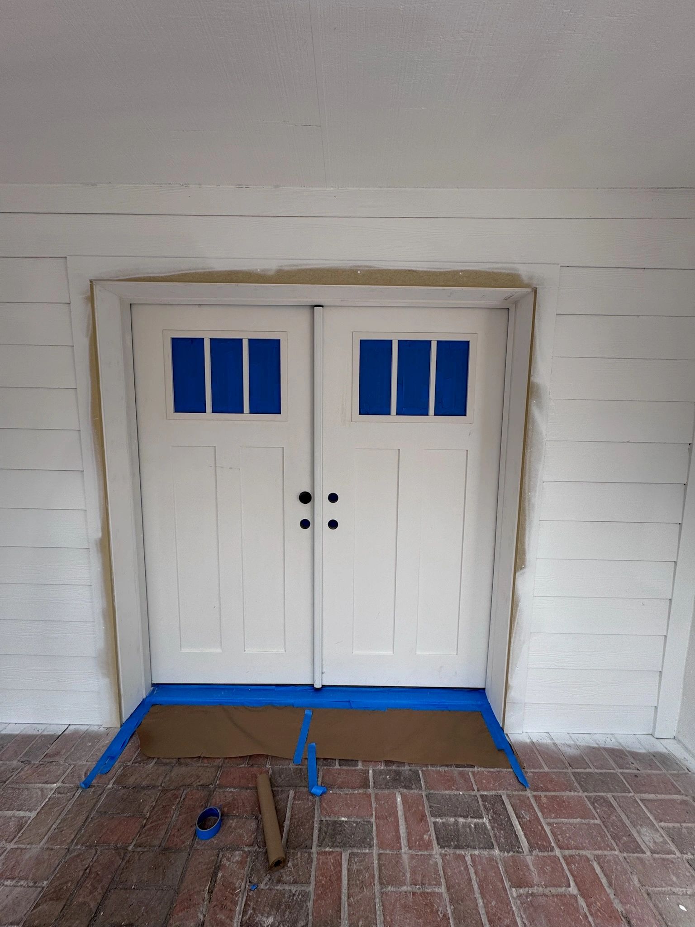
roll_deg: +0.3
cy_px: 464
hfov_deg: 85.7
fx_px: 375
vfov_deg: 102.1
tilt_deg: -7.0
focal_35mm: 14
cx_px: 348
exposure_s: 1/578
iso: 40
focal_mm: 2.22
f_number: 2.2
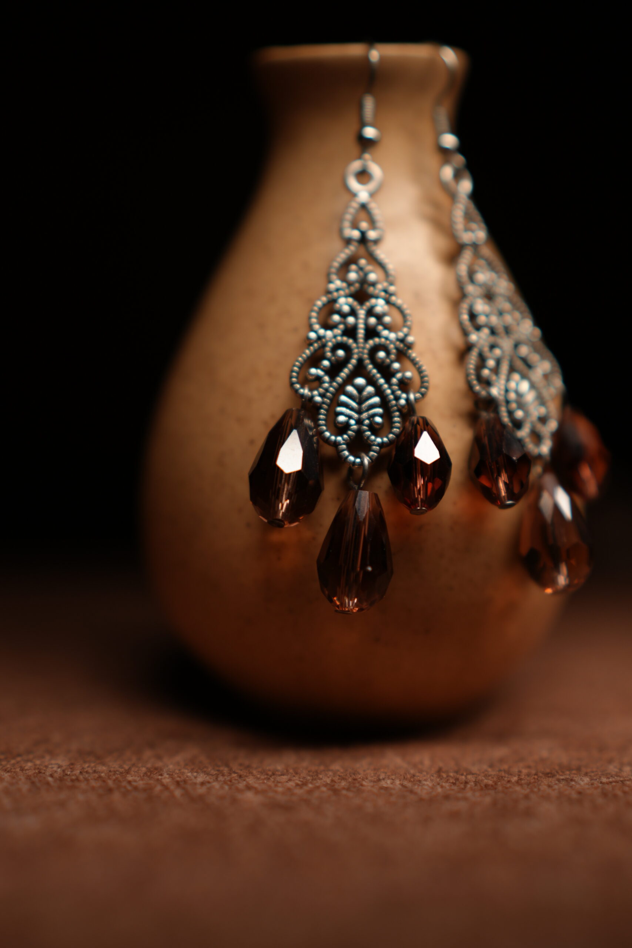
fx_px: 1369
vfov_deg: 38.2
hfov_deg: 26.0
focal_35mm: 52
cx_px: 316
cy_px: 474
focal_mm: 35
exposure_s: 1/100
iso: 125
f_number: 1.8
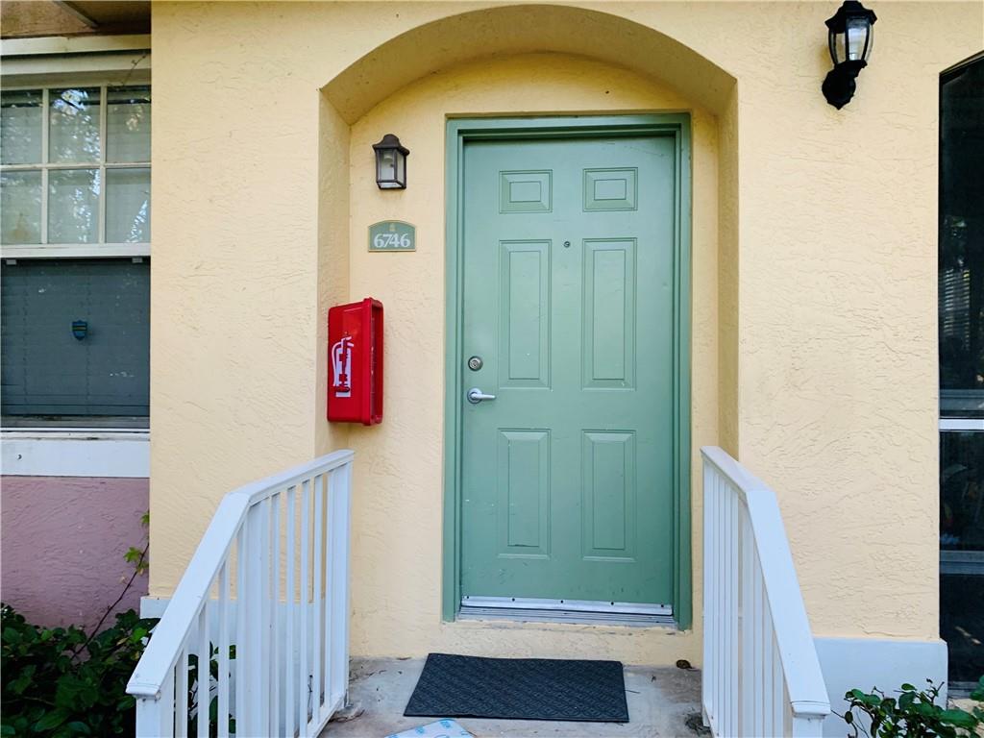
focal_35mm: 26
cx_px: 492
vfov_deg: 53.1
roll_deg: -2.5
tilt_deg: +1.9
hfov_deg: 67.3
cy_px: 369
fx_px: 739
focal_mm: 4.25
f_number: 1.8
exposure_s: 1/121
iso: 64
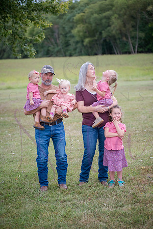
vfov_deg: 25.4
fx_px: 510
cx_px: 76
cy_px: 114
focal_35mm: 80
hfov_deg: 17.1
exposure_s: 1/500
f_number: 3.2
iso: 400
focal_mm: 80
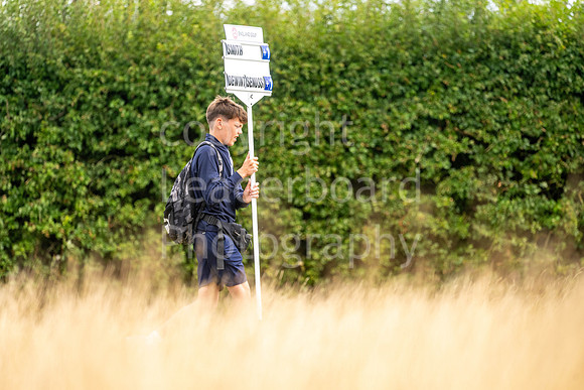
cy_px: 195
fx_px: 4868
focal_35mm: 300
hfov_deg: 6.9
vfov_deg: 4.6
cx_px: 292
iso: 500
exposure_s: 1/3200
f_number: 4
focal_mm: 300
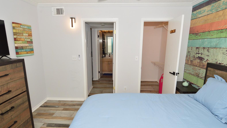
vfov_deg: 58.2
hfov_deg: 89.6
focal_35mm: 19
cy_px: 72
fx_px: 114
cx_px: 113
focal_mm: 12
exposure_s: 1/80
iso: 800
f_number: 10
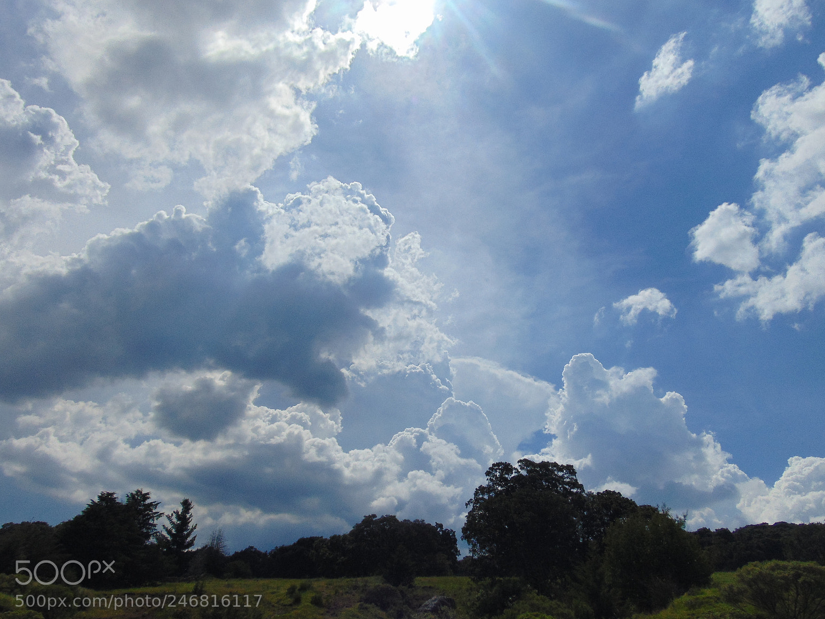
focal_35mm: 26
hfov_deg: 67.3
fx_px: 620
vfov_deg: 53.1
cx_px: 411
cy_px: 321
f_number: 7.7
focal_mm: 4.5
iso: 80
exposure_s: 1/1250
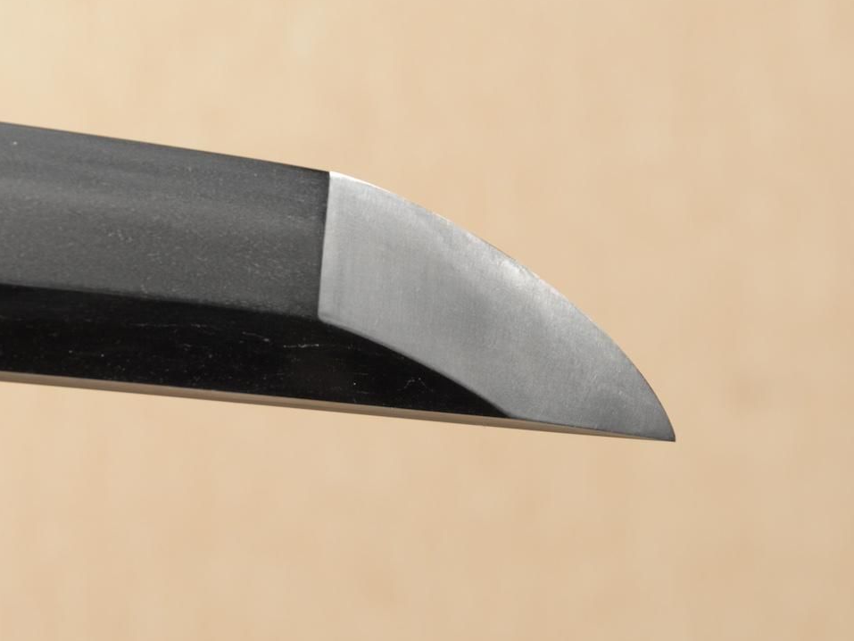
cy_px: 252
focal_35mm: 236
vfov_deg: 6.3
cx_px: 336
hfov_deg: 8.4
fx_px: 5823
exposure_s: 1/2
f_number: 11
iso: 400
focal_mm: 112
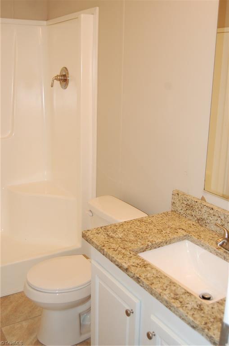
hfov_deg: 34.1
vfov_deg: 49.6
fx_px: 374
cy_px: 173
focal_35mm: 39
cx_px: 114
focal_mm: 26
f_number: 4
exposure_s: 1/60
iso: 400
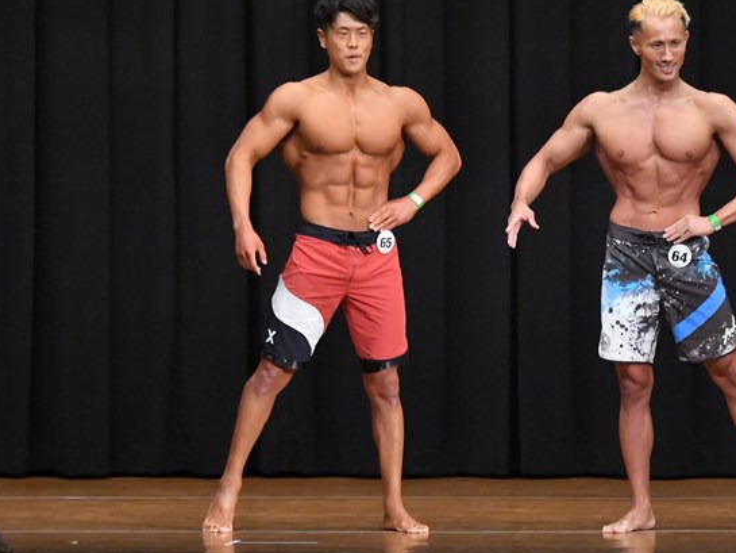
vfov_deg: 5.4
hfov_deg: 7.2
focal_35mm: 276
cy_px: 292
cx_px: 495
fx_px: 5870
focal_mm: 135
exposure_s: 1/400
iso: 8000
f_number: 5.6
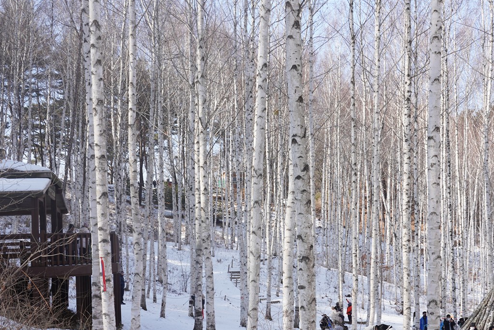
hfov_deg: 36.2
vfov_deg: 24.4
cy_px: 248
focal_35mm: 55
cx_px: 267
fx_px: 755
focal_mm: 28
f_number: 11
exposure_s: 1/100
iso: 200
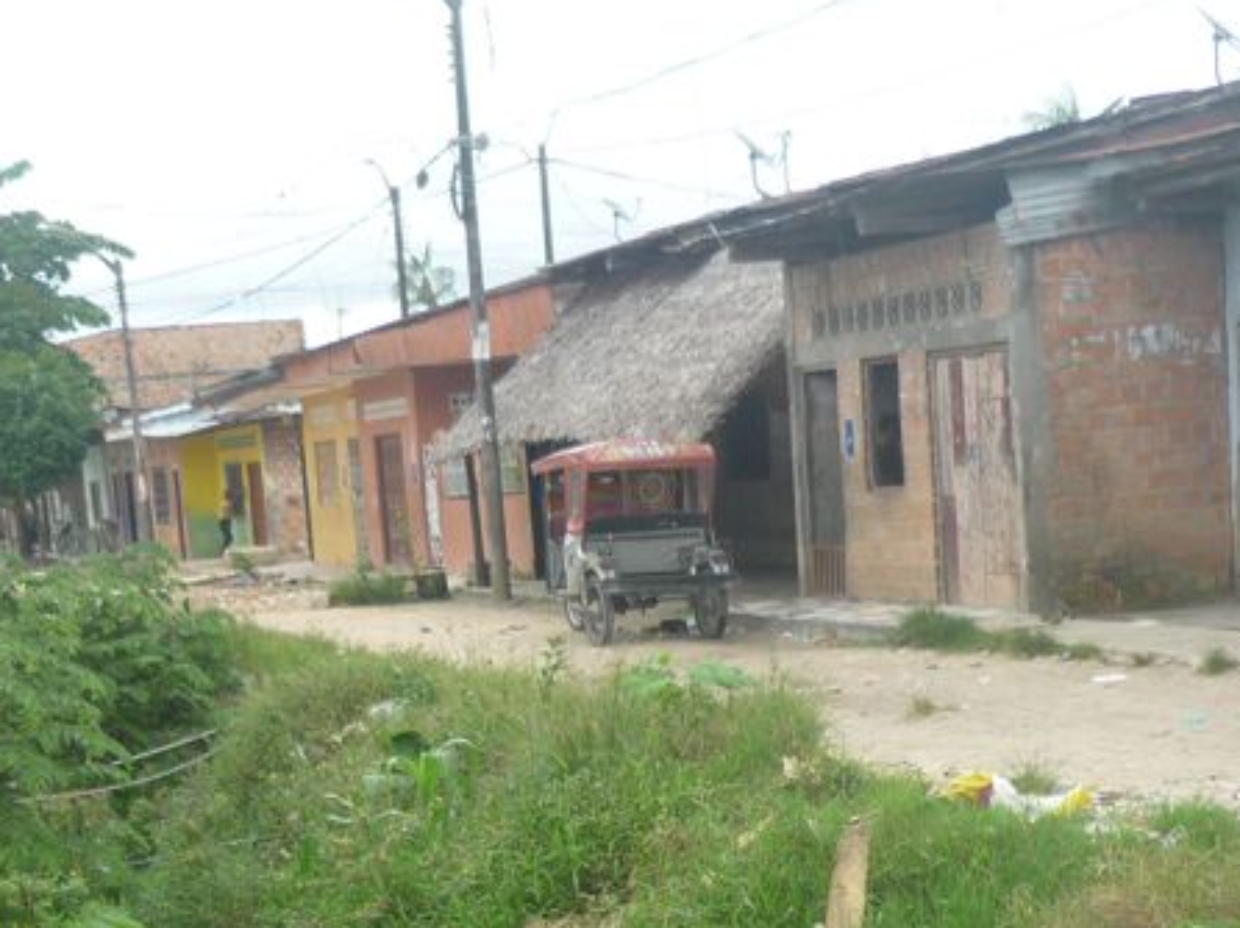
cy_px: 1017
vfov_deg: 19.1
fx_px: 2649
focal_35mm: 74
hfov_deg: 26.3
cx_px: 537
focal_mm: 5.5
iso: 100
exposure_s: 1/250
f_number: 2.8
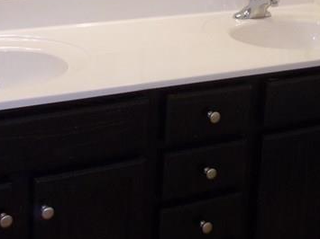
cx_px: 105
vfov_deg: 18.8
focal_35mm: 75
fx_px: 693
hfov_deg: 25.9
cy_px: -24
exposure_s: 1/25
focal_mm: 4.6
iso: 180
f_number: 3.2
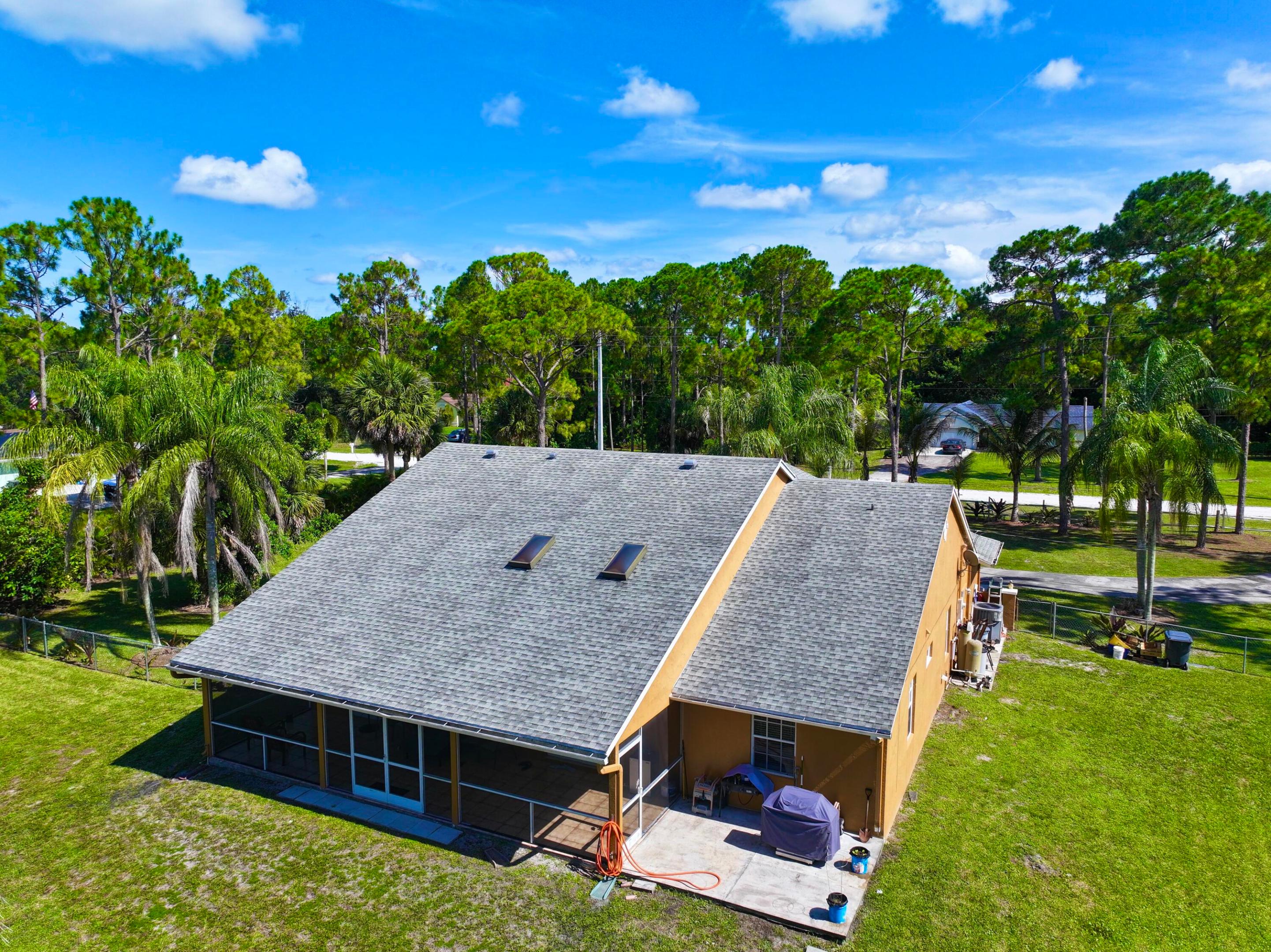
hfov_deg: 71.6
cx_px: 636
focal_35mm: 24
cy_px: 476
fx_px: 881
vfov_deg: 56.8
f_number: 2.8
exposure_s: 1/1600
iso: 100
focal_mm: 12.29
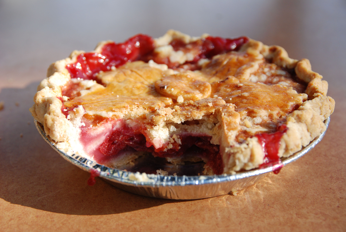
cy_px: 116
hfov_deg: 27.0
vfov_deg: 18.2
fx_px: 722
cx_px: 173
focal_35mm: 75
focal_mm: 50
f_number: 5.6
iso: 320
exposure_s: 1/500
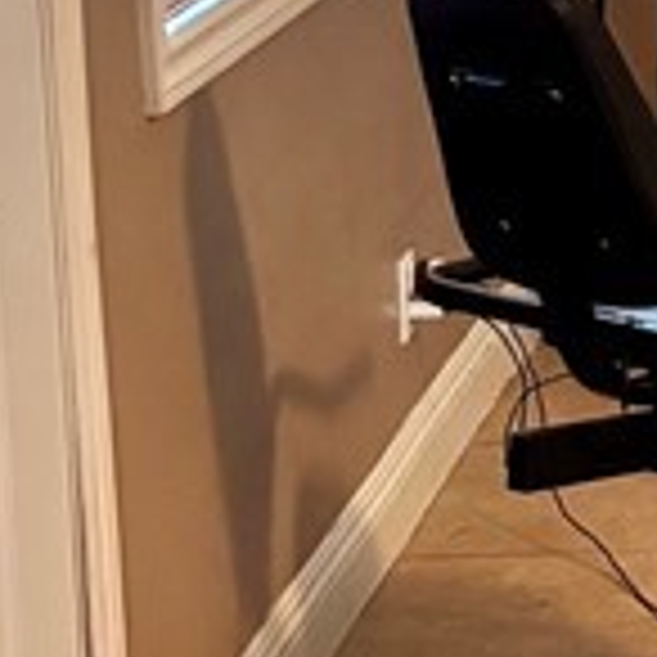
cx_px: 1530
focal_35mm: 161
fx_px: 3457
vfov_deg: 10.6
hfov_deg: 9.7
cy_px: -171
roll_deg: -0.7
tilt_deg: -7.6
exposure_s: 1/60
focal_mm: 5.96
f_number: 1.6
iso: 500
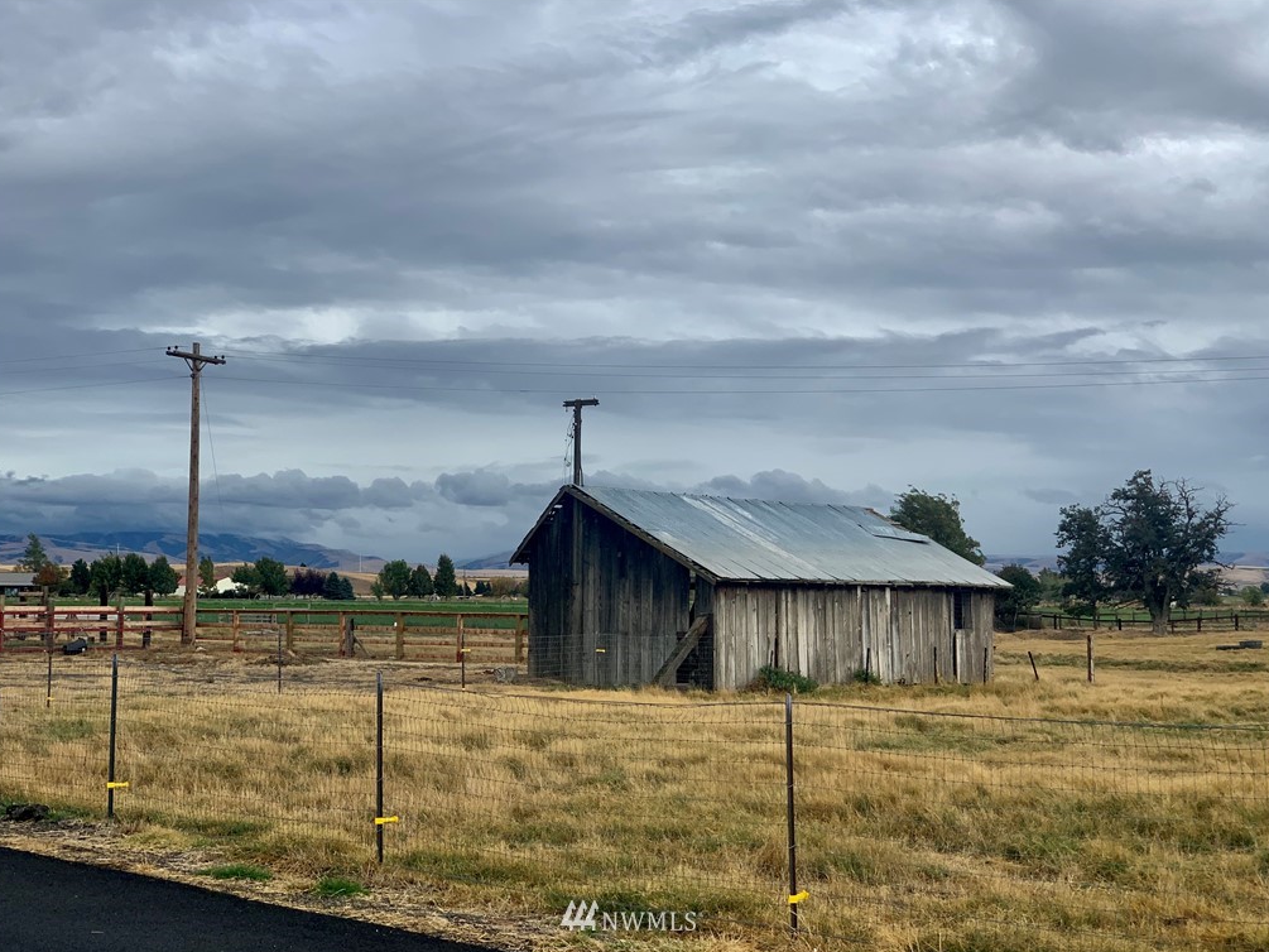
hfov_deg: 36.2
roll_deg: -0.8
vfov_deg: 27.5
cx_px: 631
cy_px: 479
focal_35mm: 53
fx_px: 1943
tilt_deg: +3.9
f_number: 2.4
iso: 16
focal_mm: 6
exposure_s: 1/592
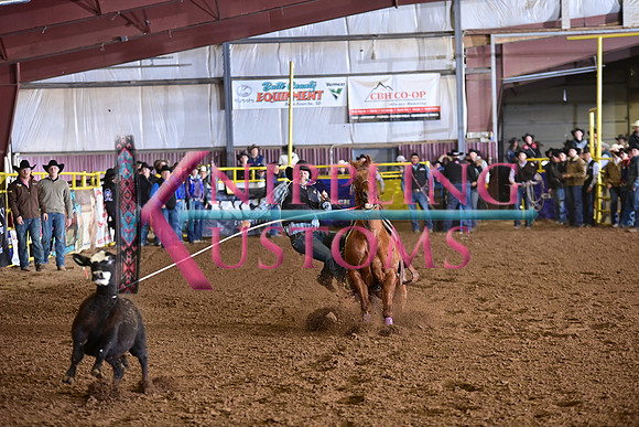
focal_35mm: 140
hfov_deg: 14.7
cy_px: 214
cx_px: 320
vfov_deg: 9.8
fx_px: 2485
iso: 1250
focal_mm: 140
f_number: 3.2
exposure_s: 1/200
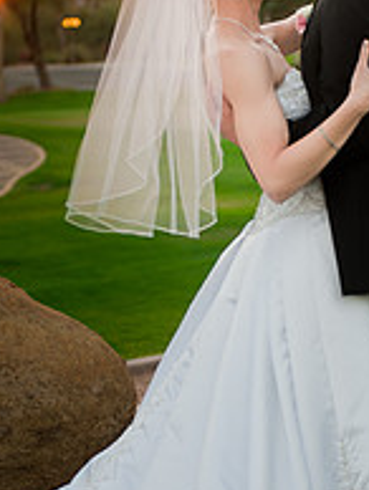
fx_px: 2085
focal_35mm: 147
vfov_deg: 13.4
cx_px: 236
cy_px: 222
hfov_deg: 10.1
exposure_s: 1/200
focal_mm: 66
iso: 400
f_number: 2.8
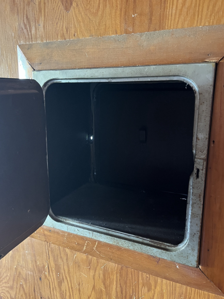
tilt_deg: -10.9
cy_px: 147
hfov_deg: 46.6
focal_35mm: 30
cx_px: 96
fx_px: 259
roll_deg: +0.8
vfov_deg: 60.0
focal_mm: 5.1
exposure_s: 1/38
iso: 640
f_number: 1.6
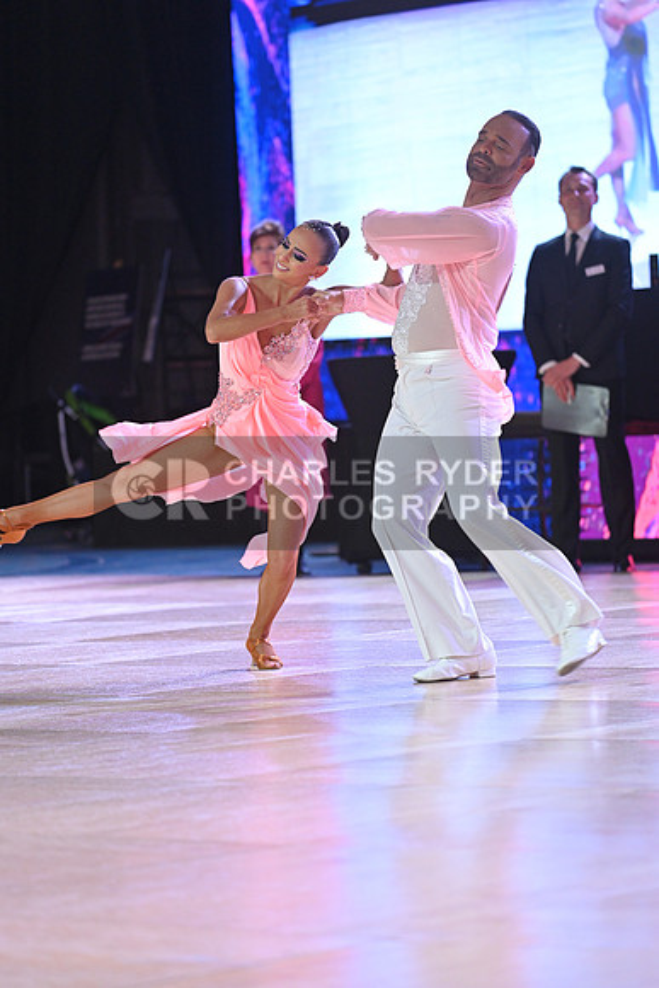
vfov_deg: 11.7
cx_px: 330
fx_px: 4802
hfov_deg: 7.9
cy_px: 494
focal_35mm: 175
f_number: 4
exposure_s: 1/250
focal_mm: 175
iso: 2000
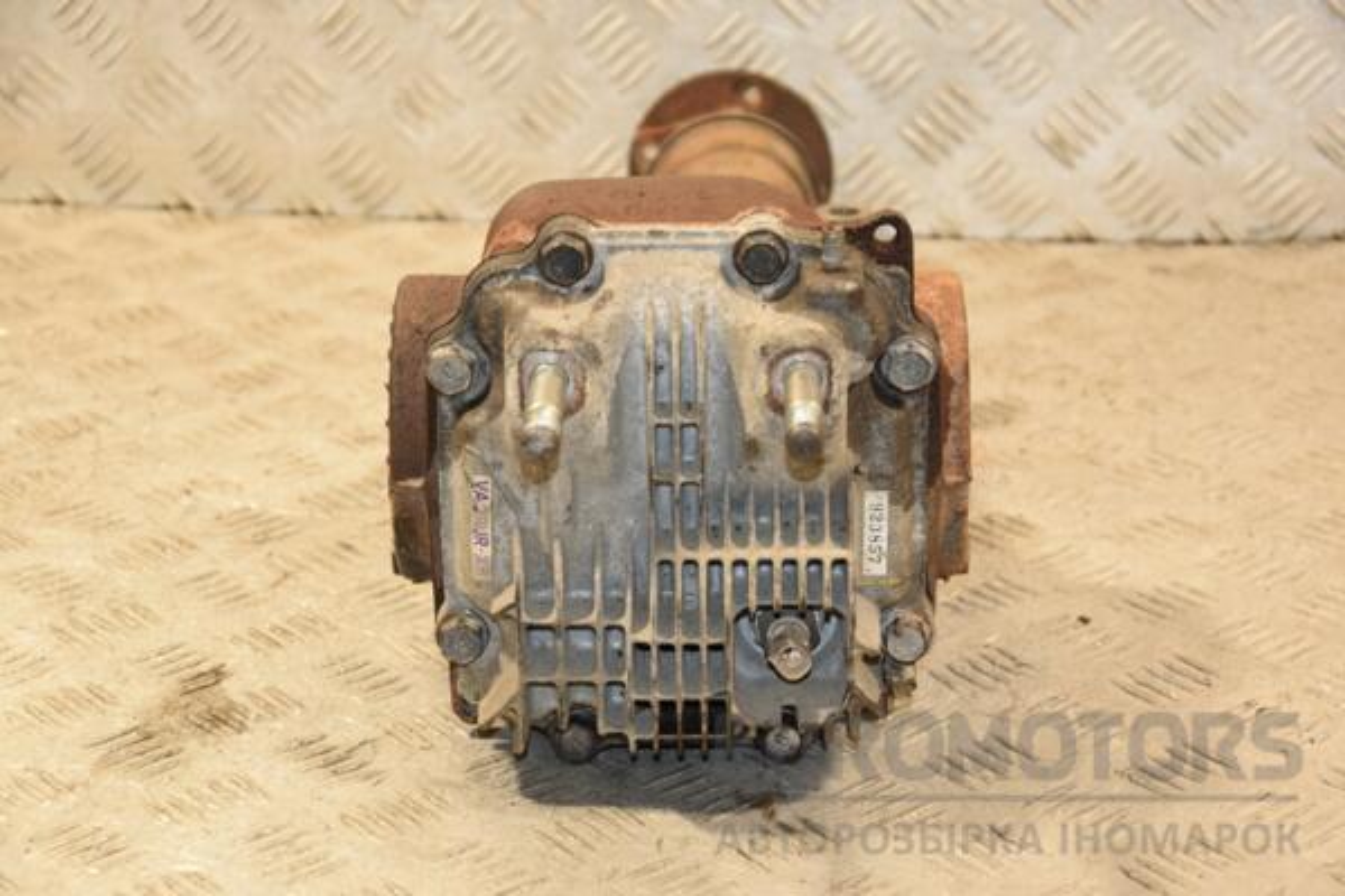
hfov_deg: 21.9
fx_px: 3474
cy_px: 448
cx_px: 672
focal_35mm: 93
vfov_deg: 14.7
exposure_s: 1/100
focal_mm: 62
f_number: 5.3
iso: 800
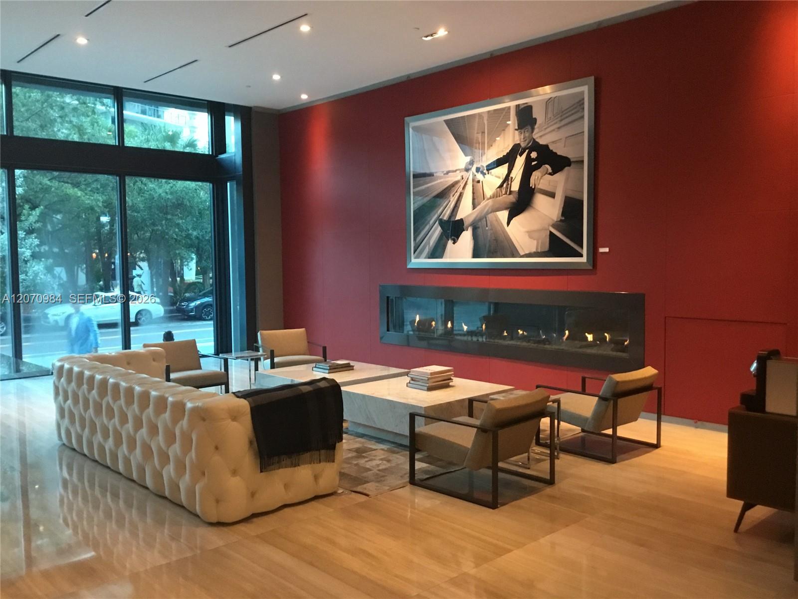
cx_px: 399
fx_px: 715
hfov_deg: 58.4
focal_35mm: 31
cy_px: 300
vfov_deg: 45.4
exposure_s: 1/15
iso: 200
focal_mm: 3.3
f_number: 2.4
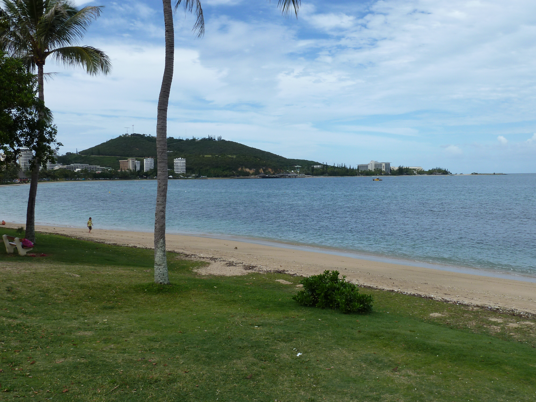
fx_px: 542
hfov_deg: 52.6
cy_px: 201
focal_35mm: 35
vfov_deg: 40.7
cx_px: 268
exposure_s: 1/500
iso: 80
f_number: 5
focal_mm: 5.7
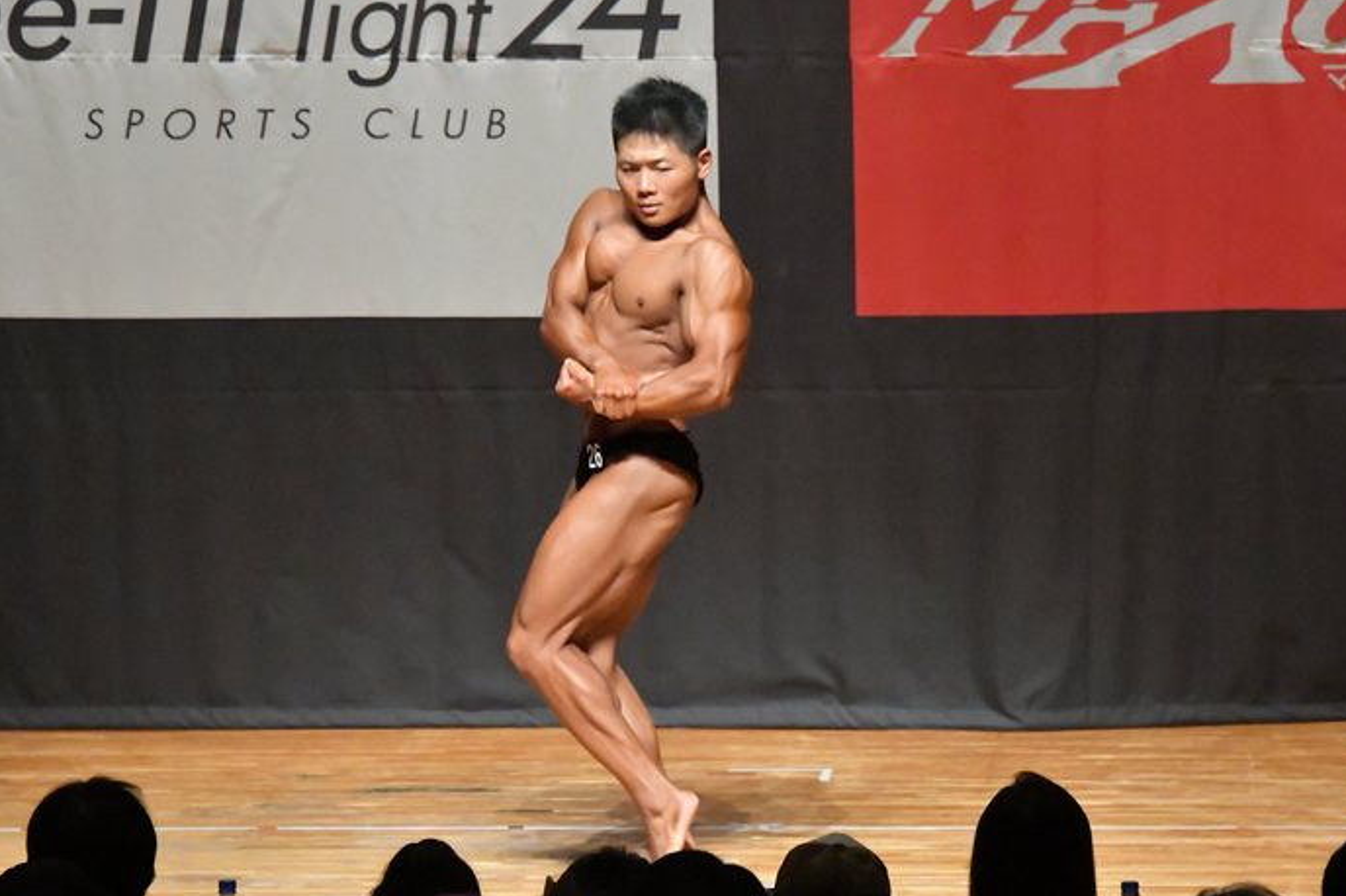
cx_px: 629
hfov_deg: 6.8
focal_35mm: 304
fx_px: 11360
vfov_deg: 4.5
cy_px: 464
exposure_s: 1/400
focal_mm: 180
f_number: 5.6
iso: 16000
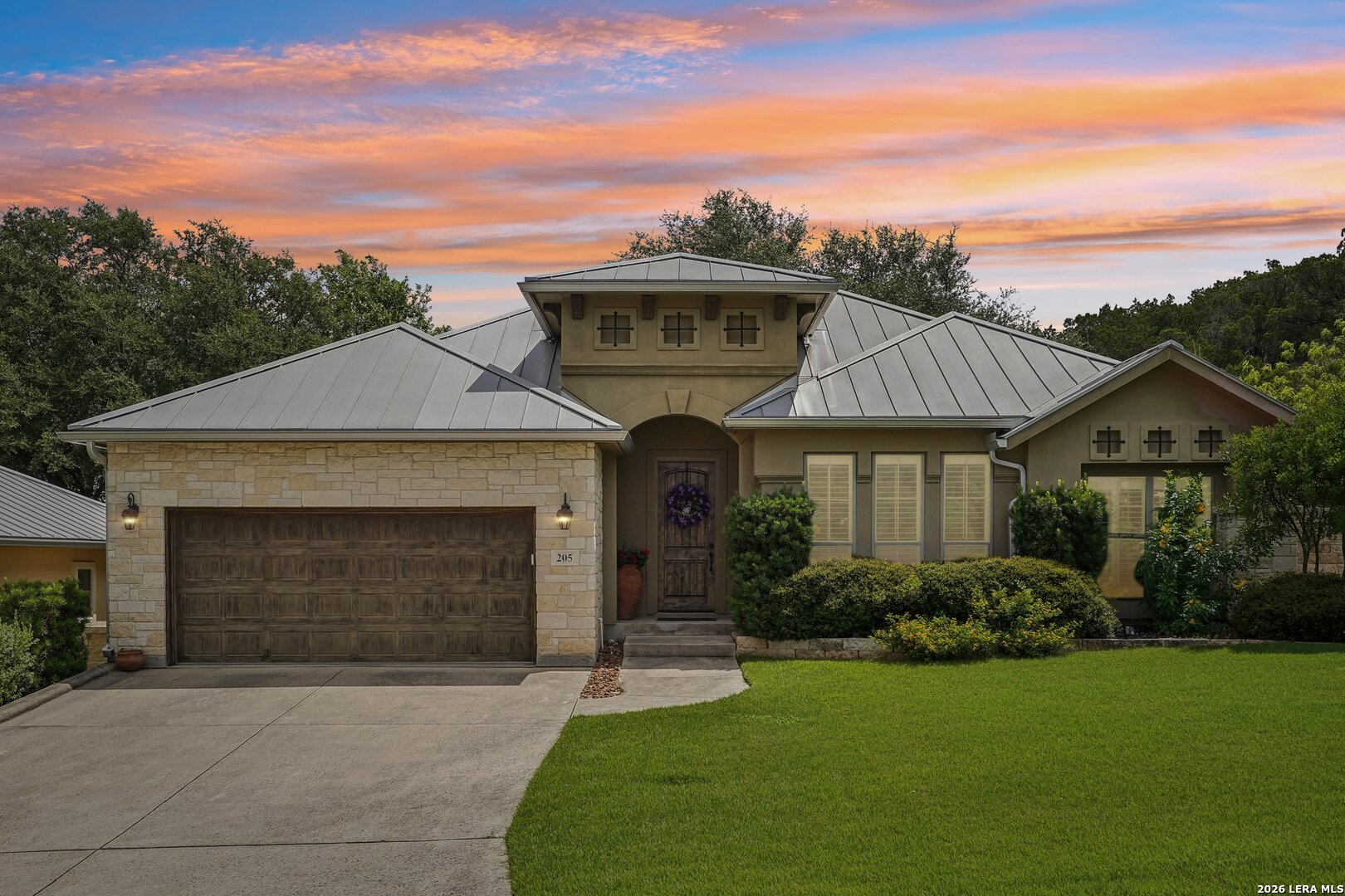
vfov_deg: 40.5
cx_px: 672
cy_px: 448
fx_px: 1214
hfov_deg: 58.0
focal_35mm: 32
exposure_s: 1/400
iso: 100
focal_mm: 32.5
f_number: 8
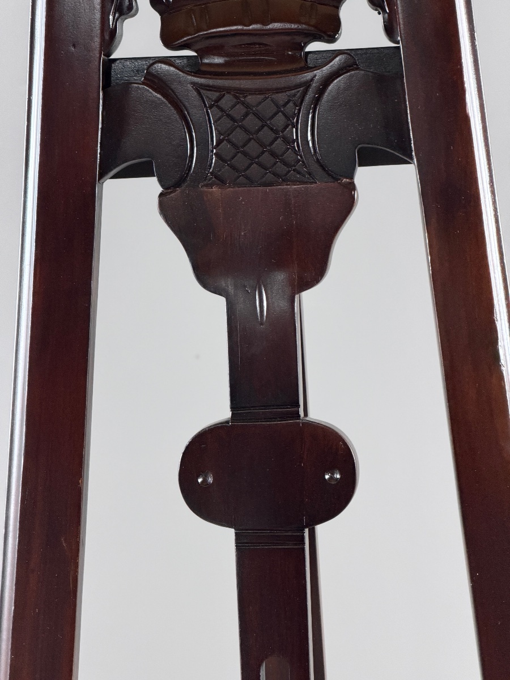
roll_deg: +2.3
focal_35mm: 100
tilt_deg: -14.6
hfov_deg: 14.8
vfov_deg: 19.6
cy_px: 340
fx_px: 1964
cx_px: 255
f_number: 2.8
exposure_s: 1/50
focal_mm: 16.89
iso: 400
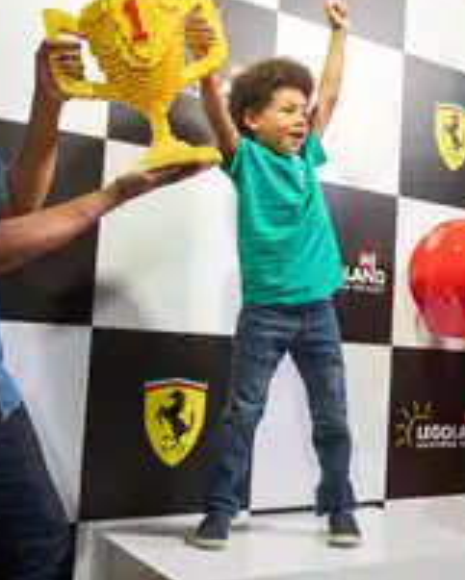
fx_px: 791
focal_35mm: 46
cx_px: 315
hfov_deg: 32.5
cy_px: 287
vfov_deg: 40.3
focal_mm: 24
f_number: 2
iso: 1000
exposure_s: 1/250
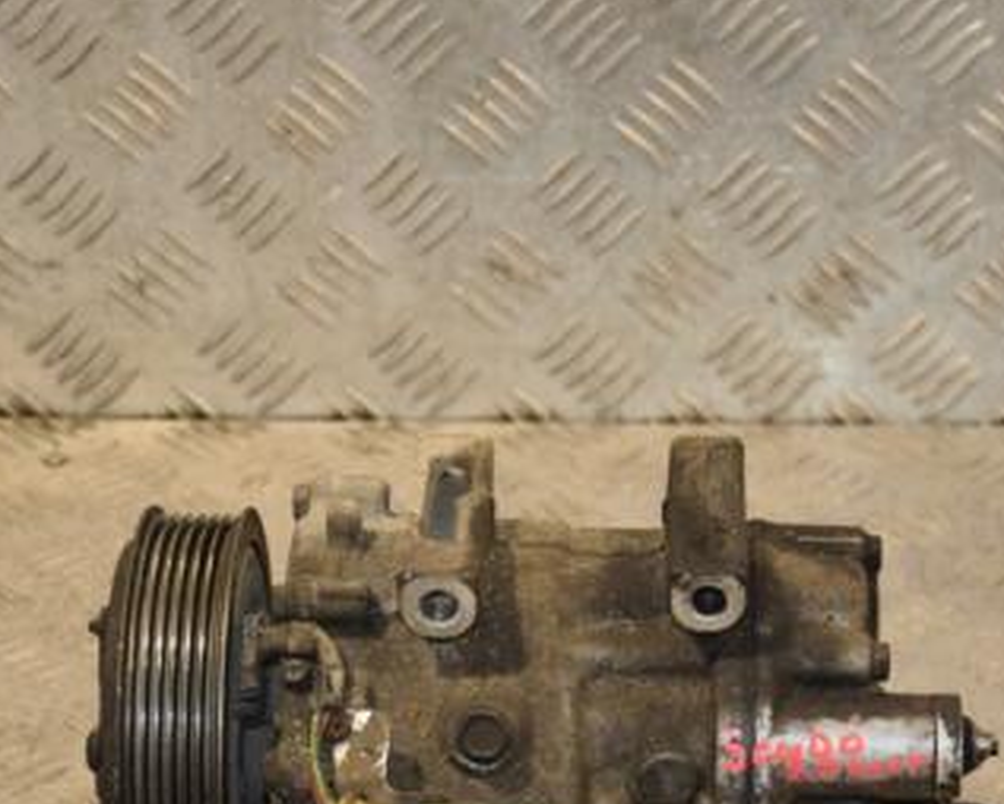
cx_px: 760
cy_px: 611
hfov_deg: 16.0
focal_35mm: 120
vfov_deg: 12.8
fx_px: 3565
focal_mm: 45
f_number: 4.8
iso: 800
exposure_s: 1/160
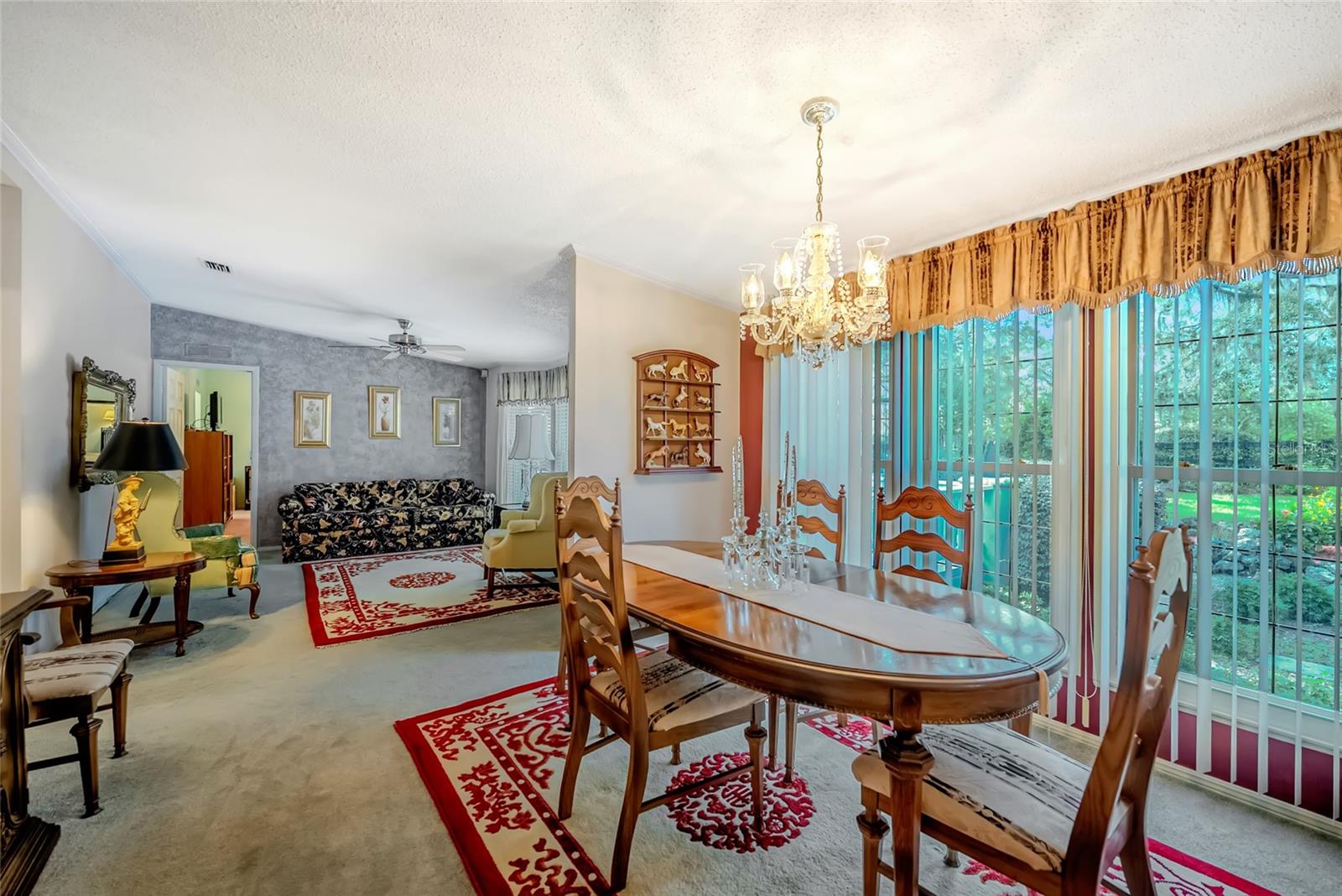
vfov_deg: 81.3
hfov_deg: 104.2
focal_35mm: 14
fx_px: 522
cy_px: 448
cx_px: 671
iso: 2500
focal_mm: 14
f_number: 4
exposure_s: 1/1000
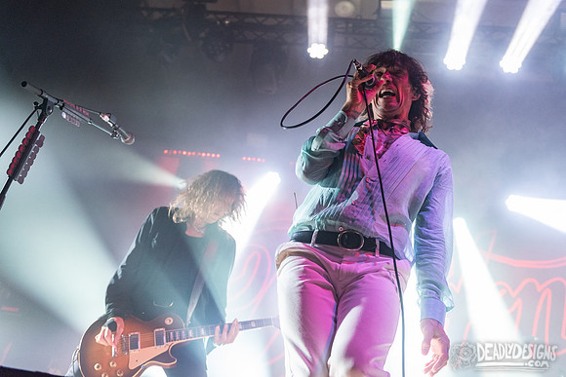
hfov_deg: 53.4
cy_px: 166
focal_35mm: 36
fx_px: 562
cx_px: 287
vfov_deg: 37.1
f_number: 3.2
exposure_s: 1/320
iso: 2500
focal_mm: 32
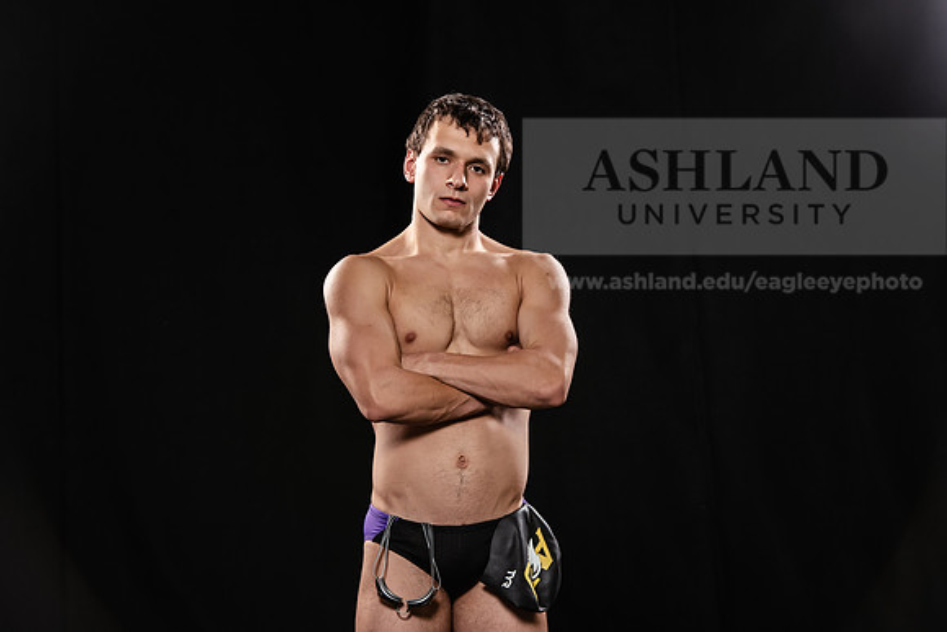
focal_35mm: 125
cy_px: 316
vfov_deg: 11.0
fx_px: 3289
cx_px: 474
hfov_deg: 16.4
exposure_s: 1/200
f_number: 6.3
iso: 400
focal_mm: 125
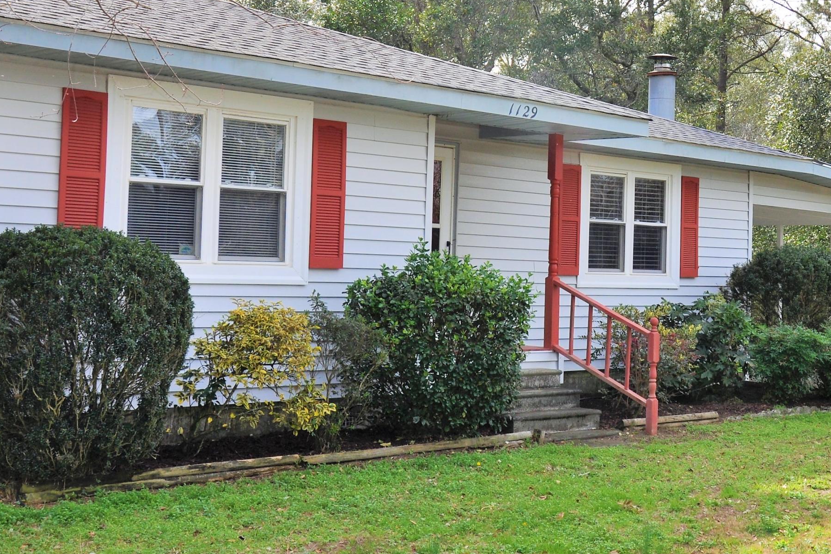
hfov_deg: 35.5
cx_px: 616
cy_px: 211
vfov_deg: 24.6
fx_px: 1270
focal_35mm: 55
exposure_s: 1/200
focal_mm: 22
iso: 200
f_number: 10
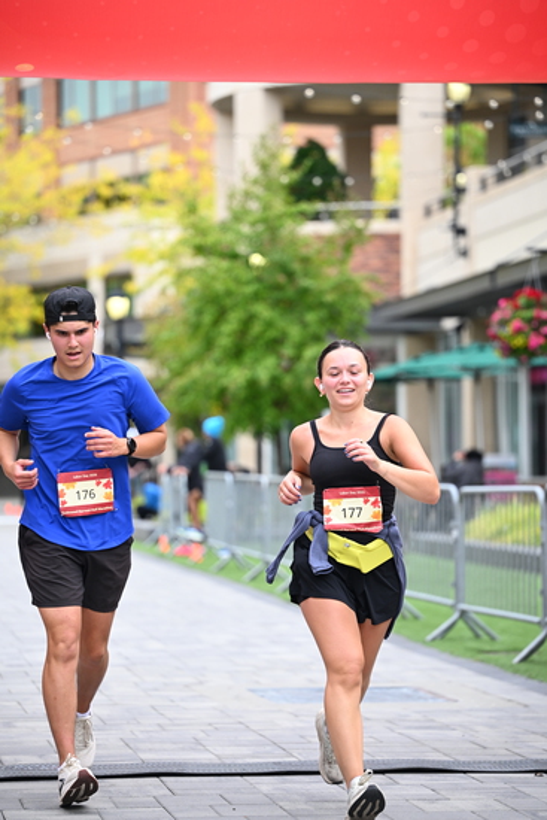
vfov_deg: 17.8
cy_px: 410
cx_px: 274
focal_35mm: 115
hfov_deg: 11.9
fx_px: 2619
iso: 640
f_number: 2.8
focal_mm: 115
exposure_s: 1/1600
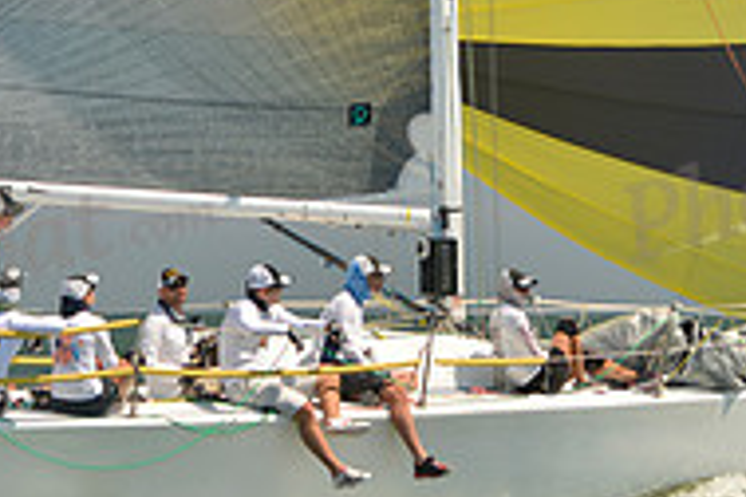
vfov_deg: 5.5
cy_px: 10
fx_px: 5201
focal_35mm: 251
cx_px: 422
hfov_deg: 8.2
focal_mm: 82
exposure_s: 1/800
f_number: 5
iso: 200
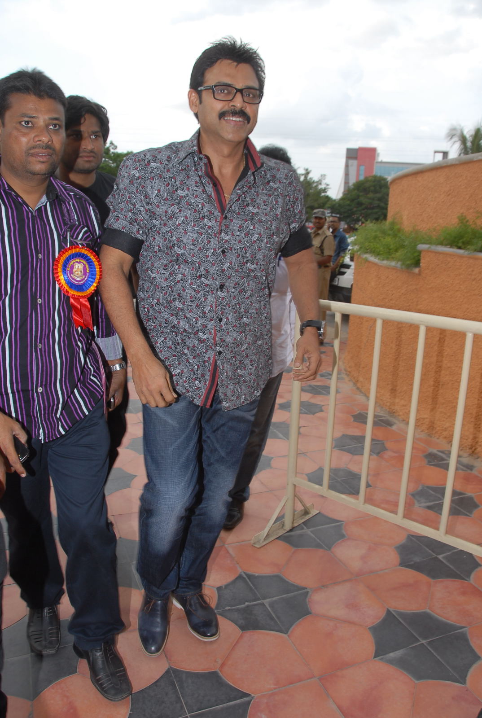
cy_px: 359
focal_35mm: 27
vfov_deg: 67.3
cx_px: 241
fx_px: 540
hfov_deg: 48.1
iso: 200
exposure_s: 1/125
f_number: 8
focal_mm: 18
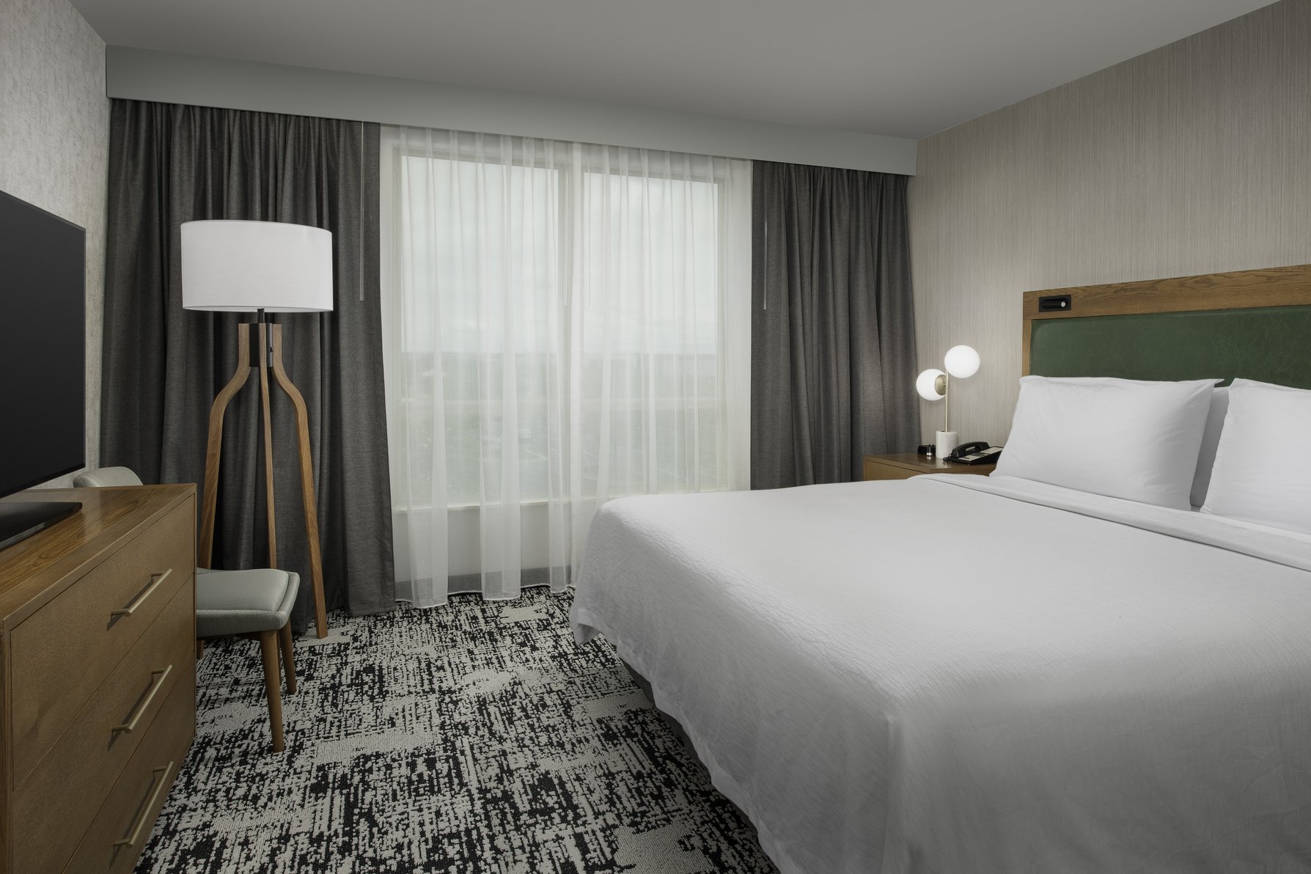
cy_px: 437
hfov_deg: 81.2
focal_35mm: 21
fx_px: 765
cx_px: 656
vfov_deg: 59.5
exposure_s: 1/160
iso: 400
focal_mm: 21
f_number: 11
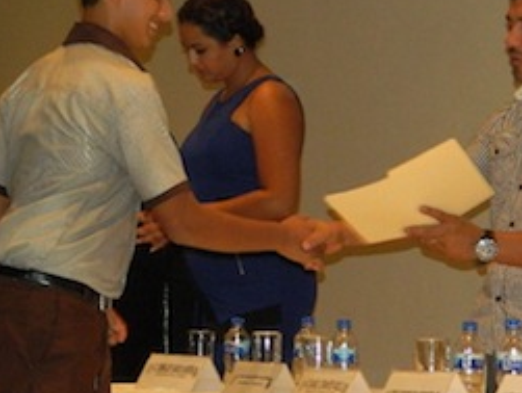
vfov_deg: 8.9
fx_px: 2522
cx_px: 297
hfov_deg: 11.8
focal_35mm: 167
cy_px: 132
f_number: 4.2
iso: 450
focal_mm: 15.1
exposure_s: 1/30
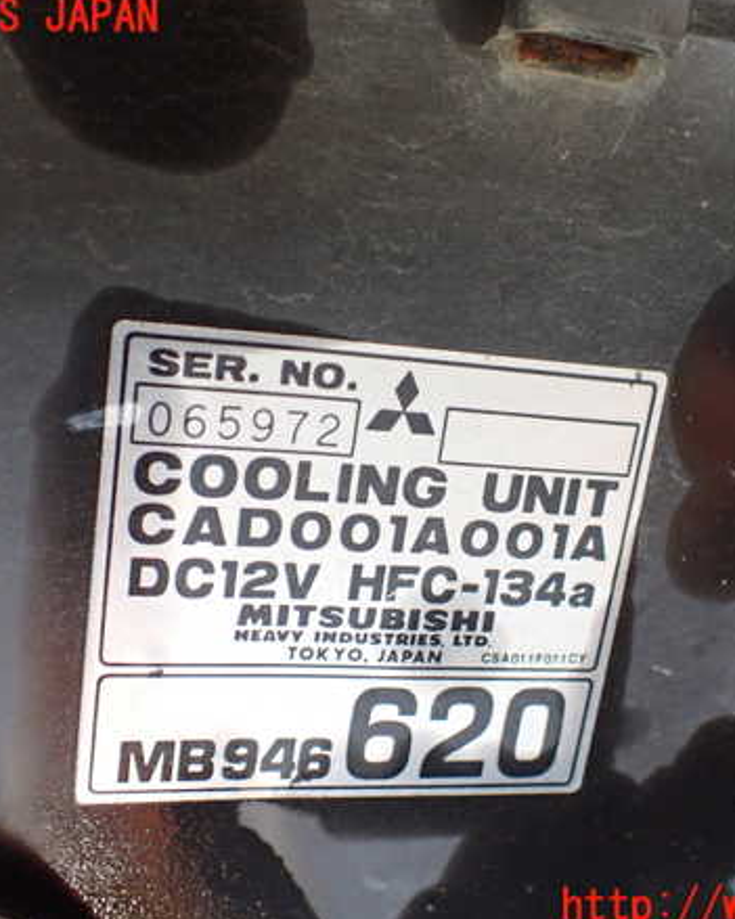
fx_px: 1088
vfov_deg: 45.8
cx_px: 406
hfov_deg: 37.3
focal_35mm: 40
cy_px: 463
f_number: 2.3
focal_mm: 5.4
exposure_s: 1/125
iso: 640
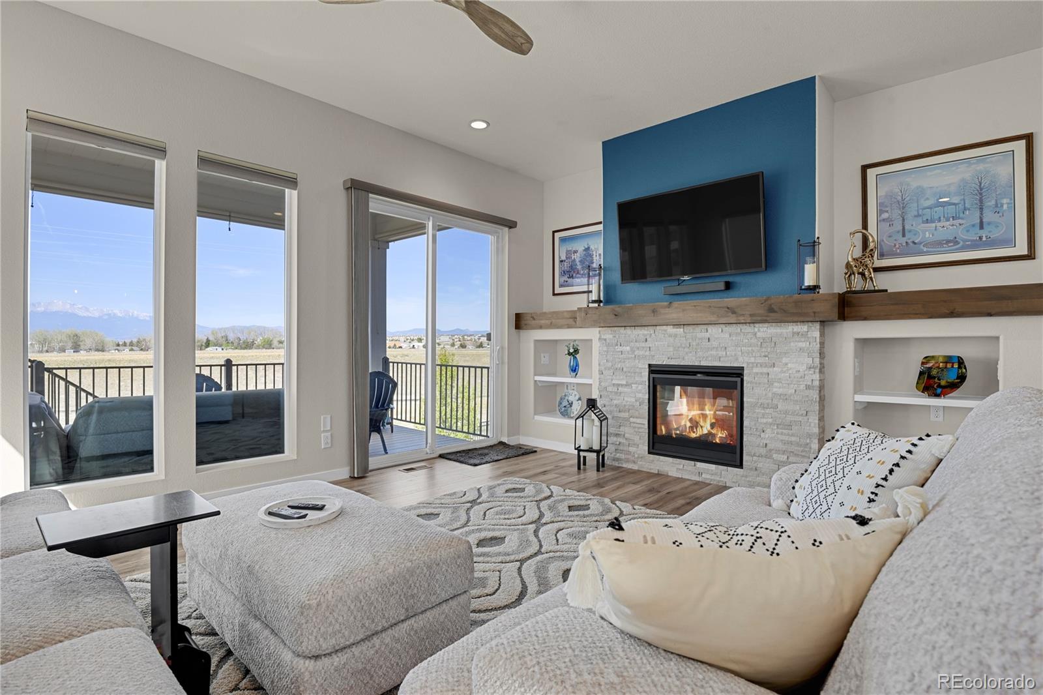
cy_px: 348
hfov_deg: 93.3
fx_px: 492
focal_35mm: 17
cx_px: 522
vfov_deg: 70.4
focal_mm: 17
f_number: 8
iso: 250
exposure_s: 1/2.5
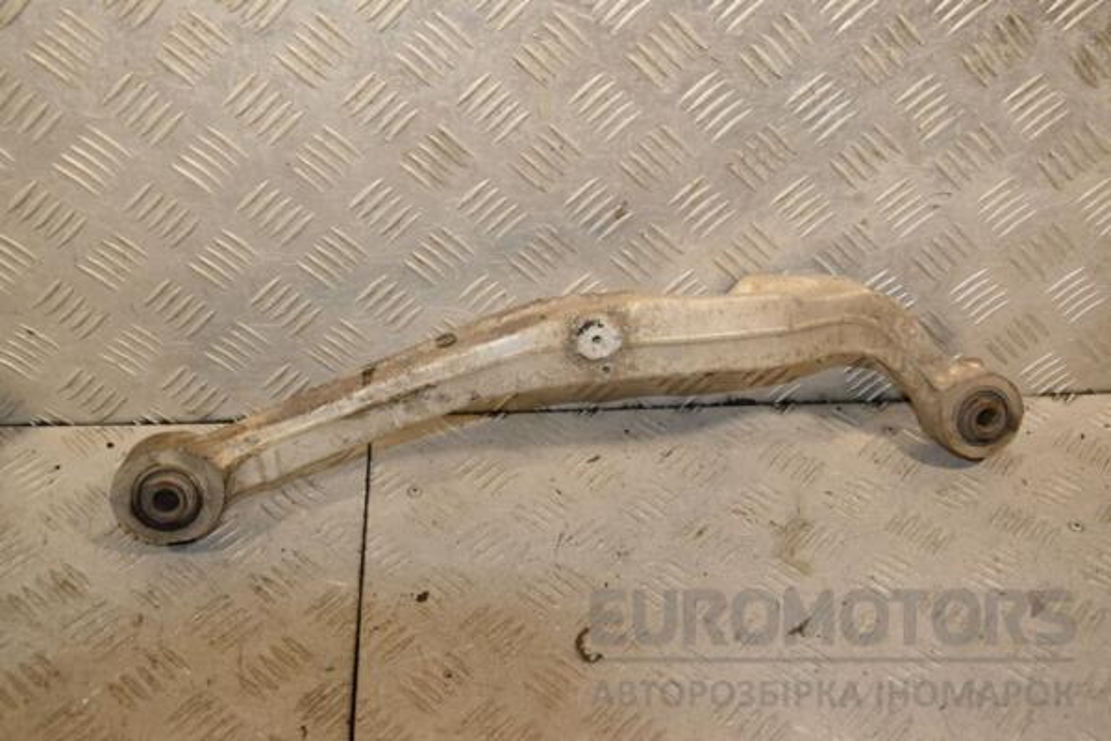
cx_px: 556
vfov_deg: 31.9
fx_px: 1296
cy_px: 370
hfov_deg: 46.4
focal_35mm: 42
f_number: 6.3
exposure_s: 1/200
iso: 800
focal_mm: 28
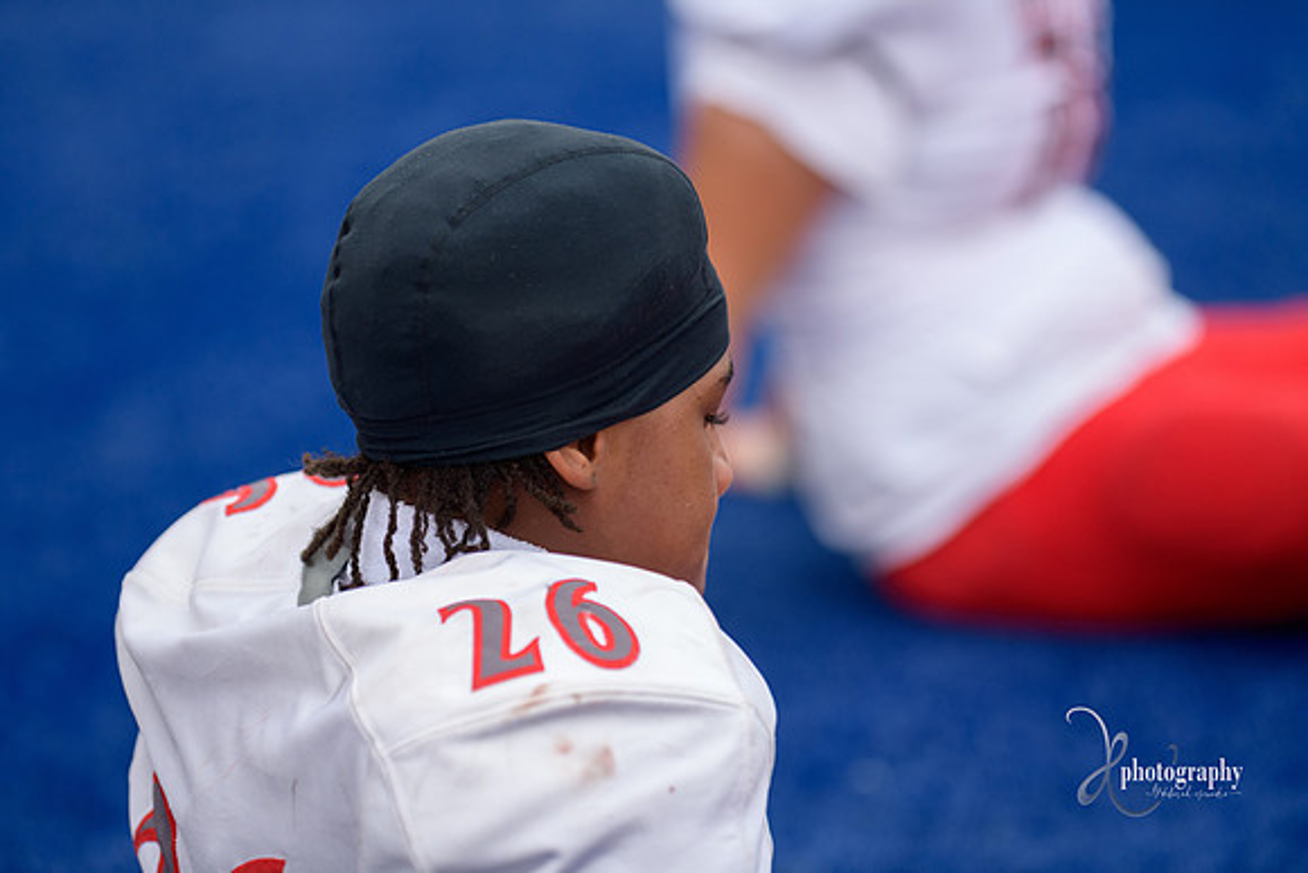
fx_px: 6178
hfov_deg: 12.1
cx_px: 654
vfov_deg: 8.1
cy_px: 436
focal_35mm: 170
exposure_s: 1/500
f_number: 2.8
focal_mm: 170
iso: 1000
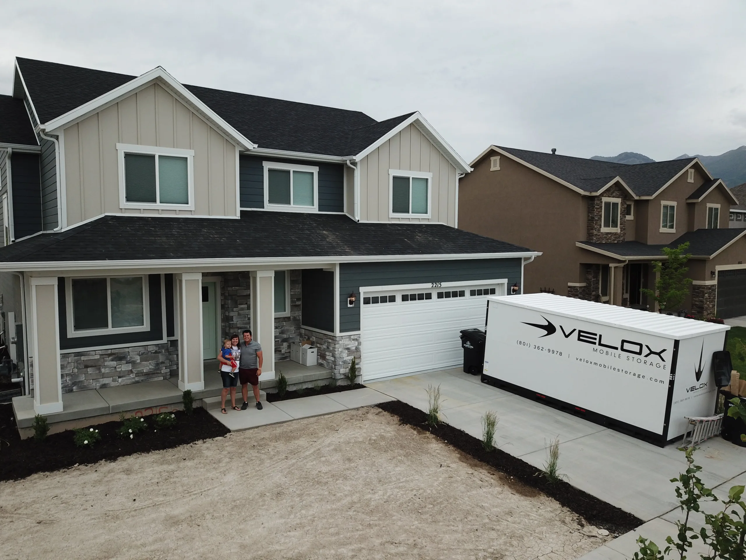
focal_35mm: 26
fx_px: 560
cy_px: 280
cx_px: 373
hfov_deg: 67.3
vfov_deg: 53.1
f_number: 2.2
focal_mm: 4.73
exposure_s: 1/717
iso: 100
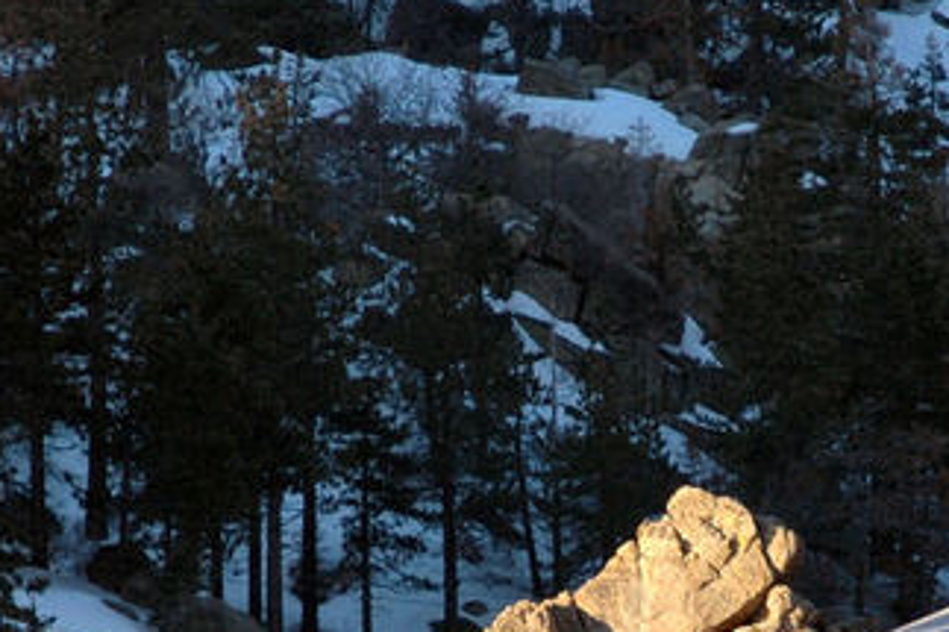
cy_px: 705
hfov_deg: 2.6
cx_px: 661
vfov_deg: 1.7
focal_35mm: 797
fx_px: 20998
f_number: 4.8
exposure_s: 1/320
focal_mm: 190
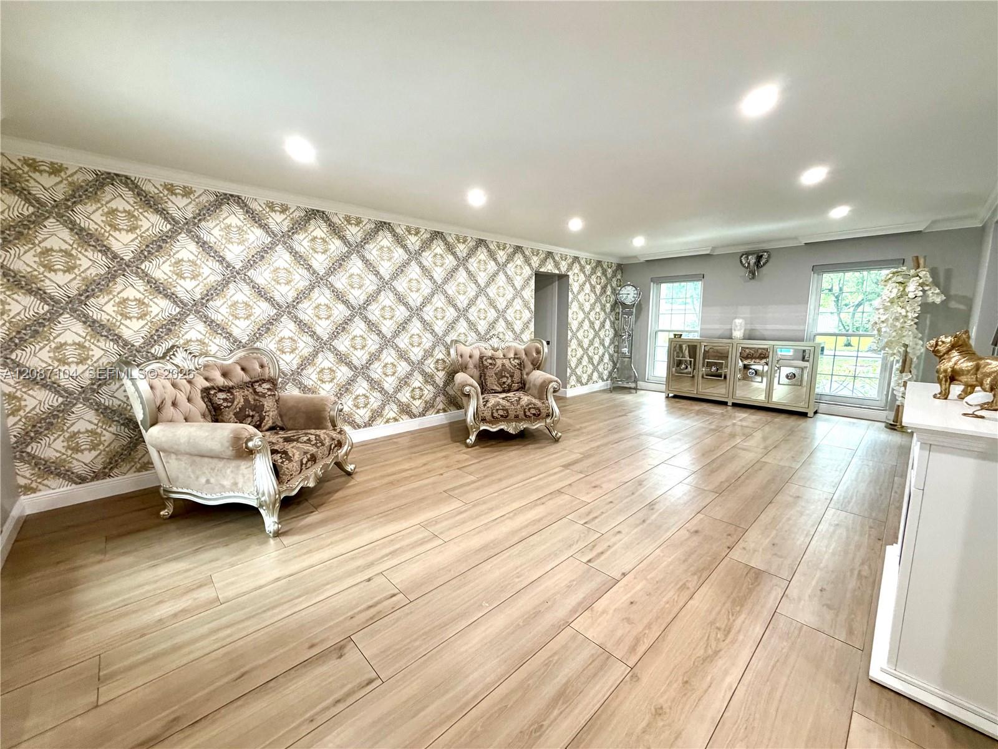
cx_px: 499
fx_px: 404
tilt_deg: -8.1
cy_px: 374
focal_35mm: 14
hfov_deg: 102.1
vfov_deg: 85.7
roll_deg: +0.4
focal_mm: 2.22
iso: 250
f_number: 2.2
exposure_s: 1/60
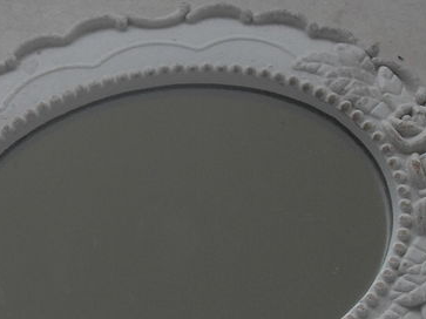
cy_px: 224
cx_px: -45
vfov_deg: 14.5
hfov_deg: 18.5
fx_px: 1255
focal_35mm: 102
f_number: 2.8
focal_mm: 6.3
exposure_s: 1/180
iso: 80
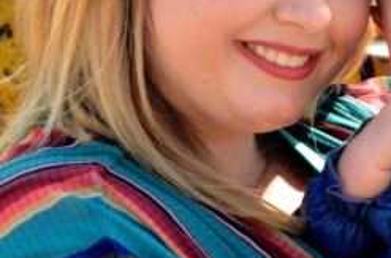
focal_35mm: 233
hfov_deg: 8.8
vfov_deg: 5.8
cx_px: 304
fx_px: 2523
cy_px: 26
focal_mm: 60
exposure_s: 1/40
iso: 200
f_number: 16
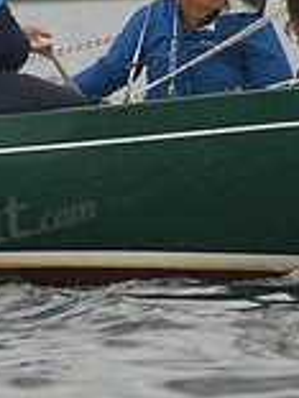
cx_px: 230
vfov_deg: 2.8
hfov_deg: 2.1
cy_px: 78
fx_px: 8212
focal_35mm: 713
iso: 400
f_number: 5.6
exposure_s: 1/800
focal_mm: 200
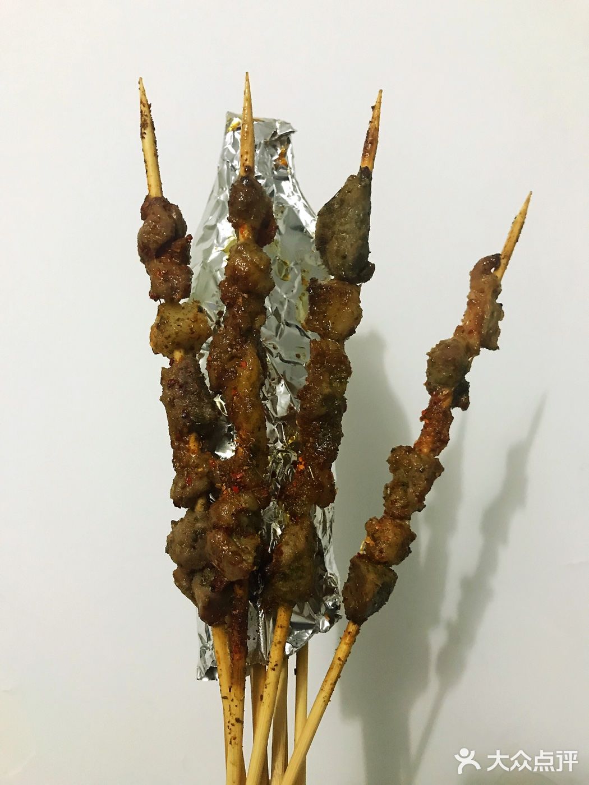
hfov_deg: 49.7
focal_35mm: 28
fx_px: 635
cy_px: 392
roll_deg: +1.4
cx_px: 294
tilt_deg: +9.7
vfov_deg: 63.4
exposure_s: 1/17
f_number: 1.8
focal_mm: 3.99
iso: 100
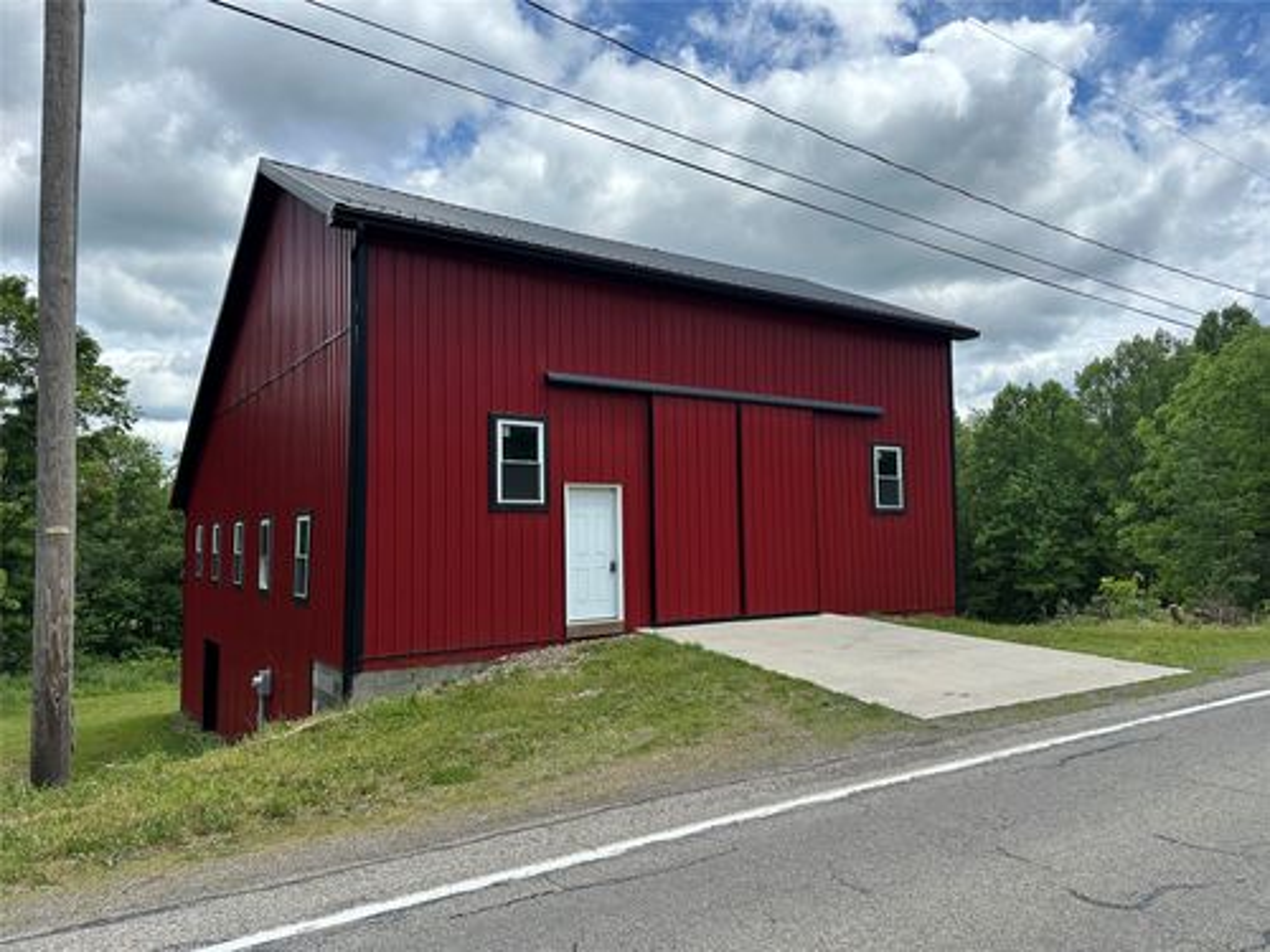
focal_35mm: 24
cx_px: 635
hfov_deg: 71.6
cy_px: 476
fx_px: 881
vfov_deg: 56.8
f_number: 1.78
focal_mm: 6.86
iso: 80
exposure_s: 1/4762
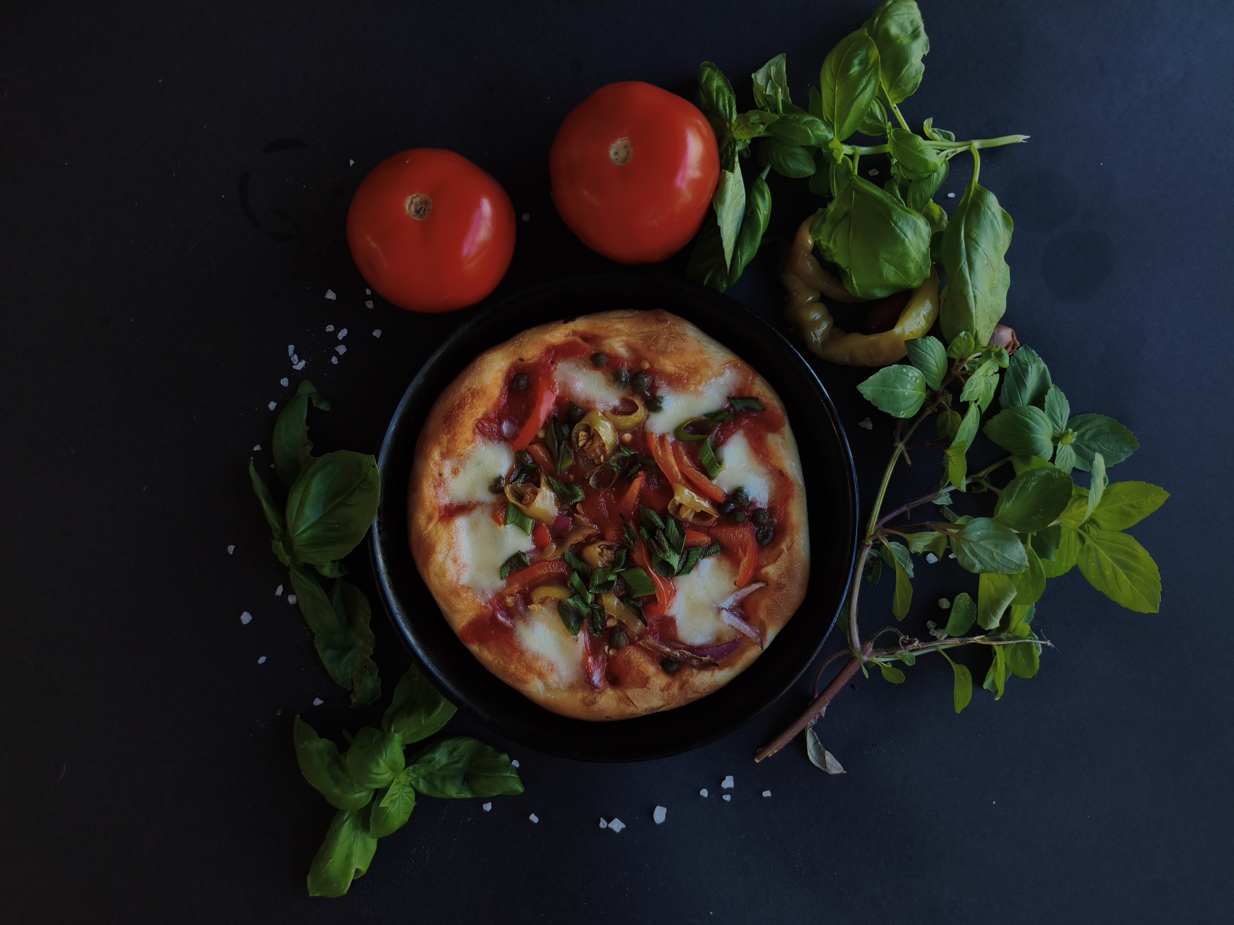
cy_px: 462
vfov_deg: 53.1
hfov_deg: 67.3
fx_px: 927
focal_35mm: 26
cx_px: 617
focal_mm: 4.94
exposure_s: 1/125
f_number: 1.5
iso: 80
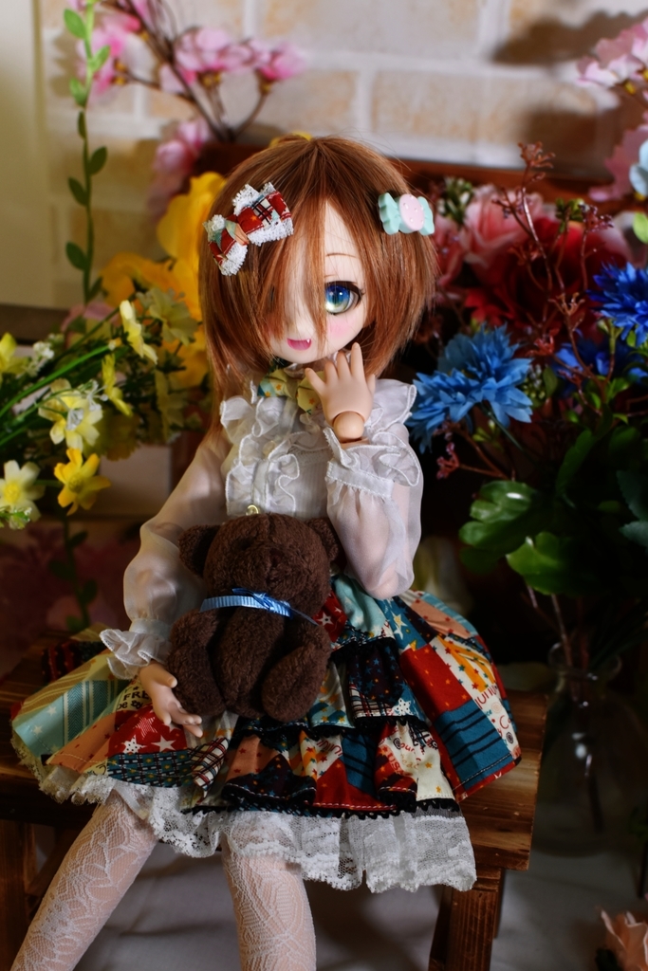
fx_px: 1417
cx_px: 324
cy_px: 486
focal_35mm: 52
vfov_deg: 37.8
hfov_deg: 25.8
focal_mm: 35
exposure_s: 1/60
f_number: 4
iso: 400
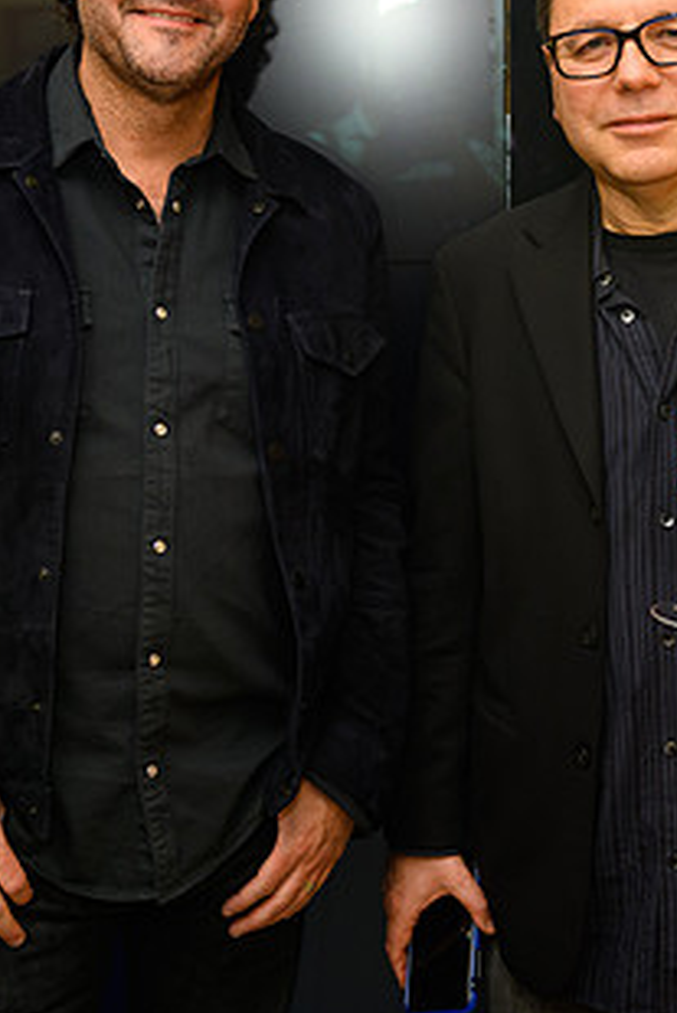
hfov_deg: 23.4
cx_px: 334
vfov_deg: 34.4
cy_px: 405
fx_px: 1634
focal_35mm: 58
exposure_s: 1/200
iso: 800
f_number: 3.2
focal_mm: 31
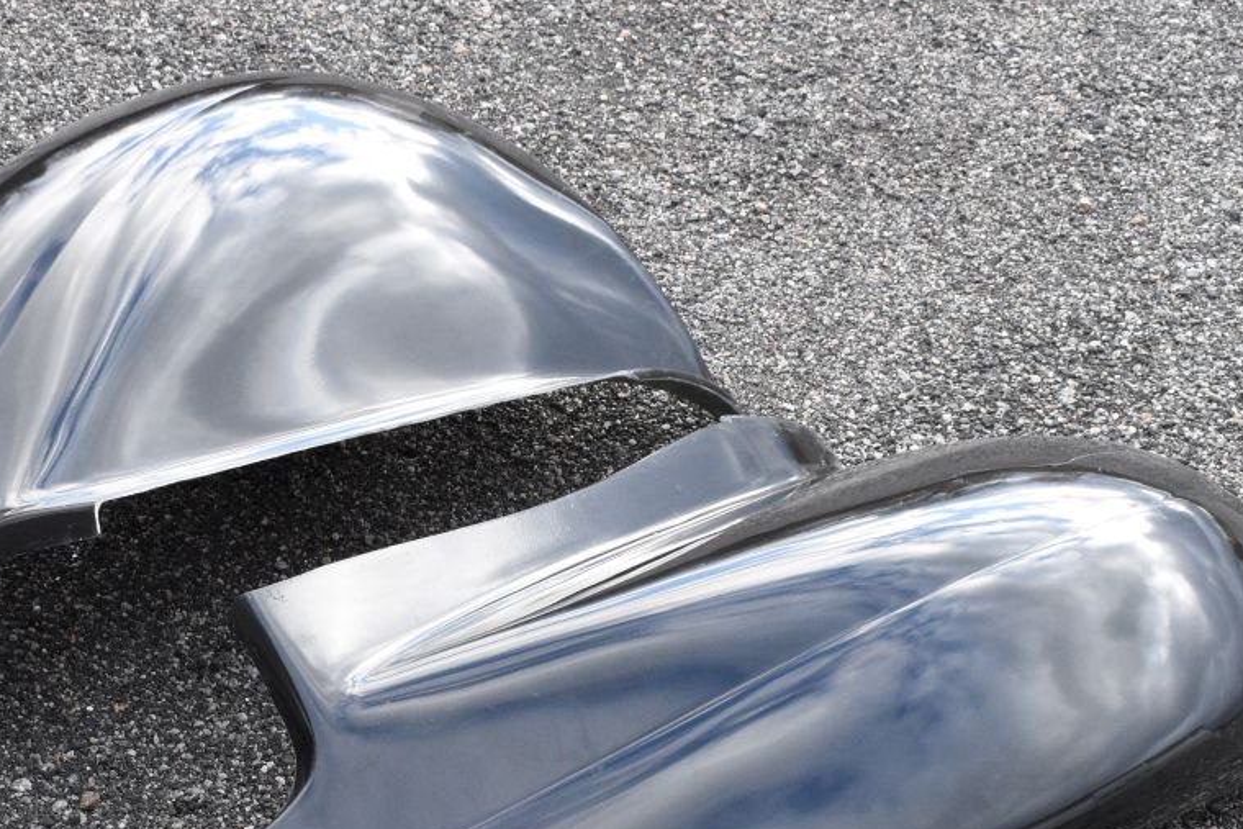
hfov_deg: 23.7
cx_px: 367
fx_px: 2935
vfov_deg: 15.8
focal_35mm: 85
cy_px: 772
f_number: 9
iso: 1250
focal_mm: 28
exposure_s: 1/320
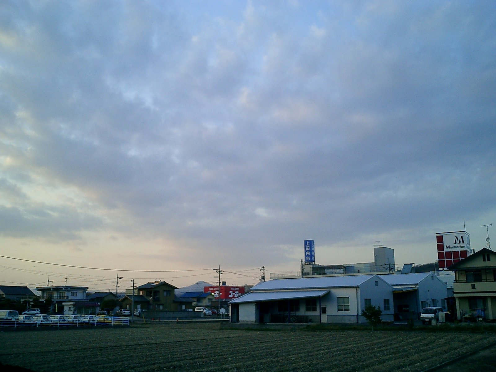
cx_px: 248
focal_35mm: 36
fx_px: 516
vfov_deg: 39.7
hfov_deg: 51.4
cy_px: 186
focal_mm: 7.5
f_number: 3.2
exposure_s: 1/320
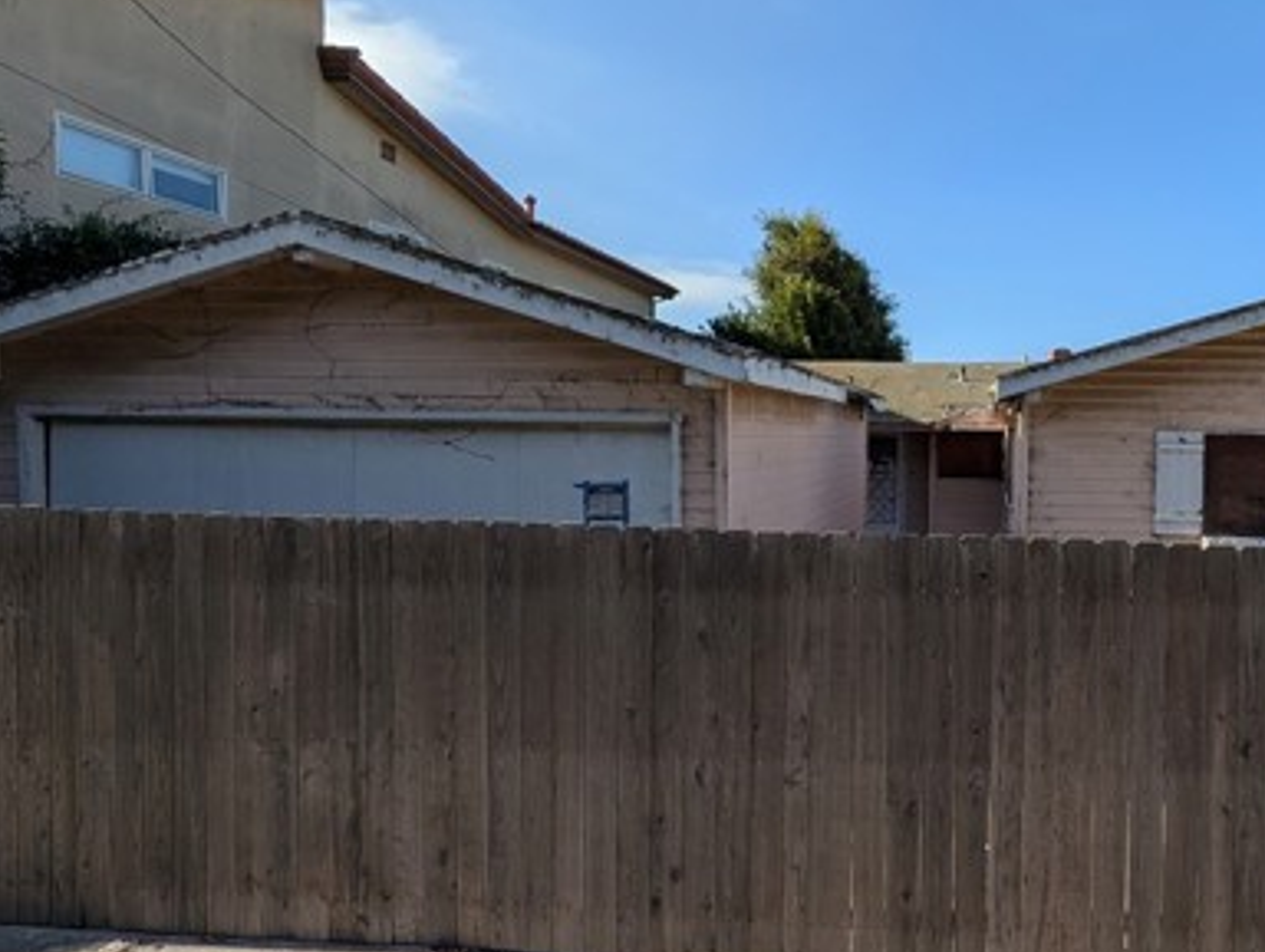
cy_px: 450
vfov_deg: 66.0
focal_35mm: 20
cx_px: 942
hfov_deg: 76.0
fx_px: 732
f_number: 1.7
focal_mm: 2.02
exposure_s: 1/3436
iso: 58
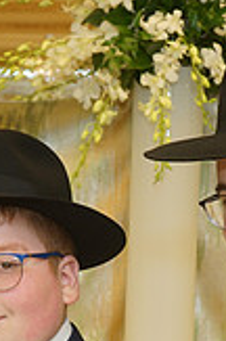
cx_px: 42
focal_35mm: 164
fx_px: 1551
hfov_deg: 8.3
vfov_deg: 12.3
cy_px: 388
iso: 400
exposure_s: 1/100
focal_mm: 46
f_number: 5
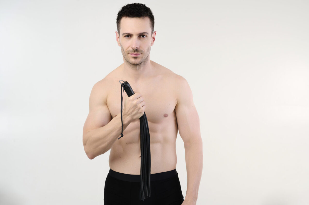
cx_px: 154
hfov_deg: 28.9
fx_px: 600
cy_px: 102
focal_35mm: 70
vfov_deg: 19.4
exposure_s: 1/125
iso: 100
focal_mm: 70
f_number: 9
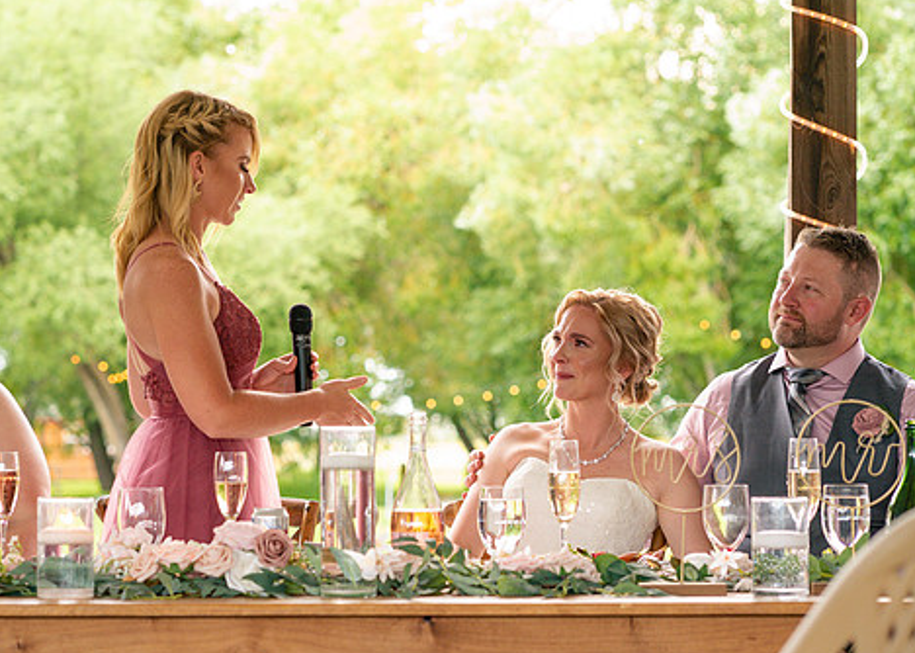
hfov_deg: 17.7
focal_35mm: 113
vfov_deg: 12.7
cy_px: 331
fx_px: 2936
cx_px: 396
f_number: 4
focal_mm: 85
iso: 1600
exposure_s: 1/160
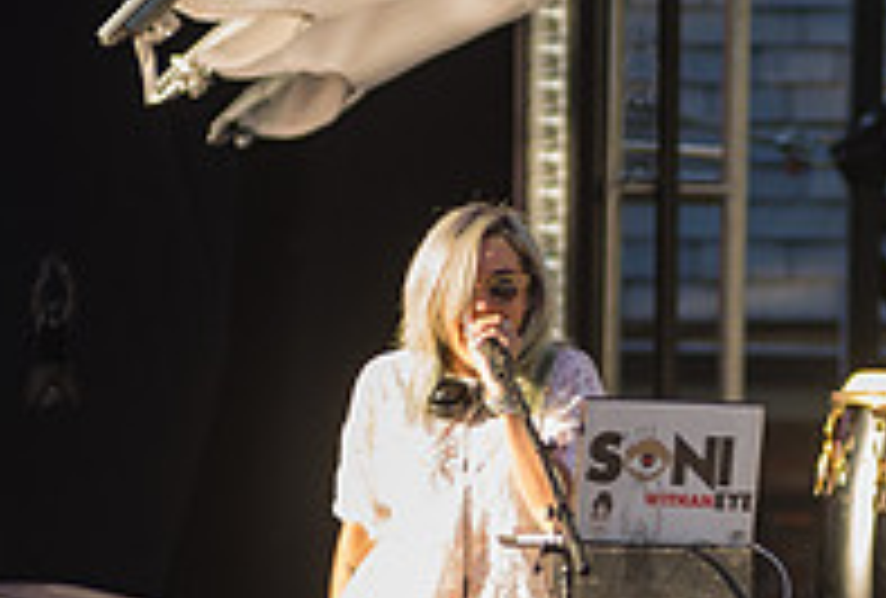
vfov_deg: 2.0
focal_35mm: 689
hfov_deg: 3.0
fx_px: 17022
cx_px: 693
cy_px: 516
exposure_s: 1/250
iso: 160
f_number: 3.5
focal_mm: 200
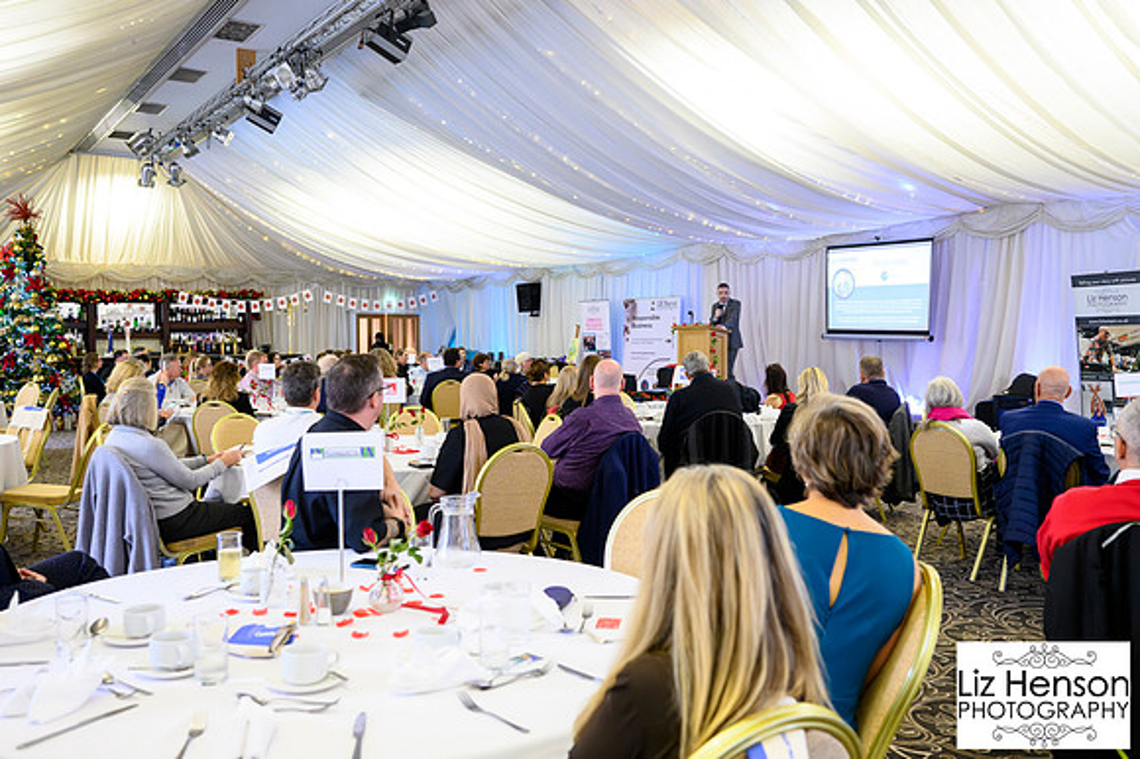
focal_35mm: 30
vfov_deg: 43.1
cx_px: 570
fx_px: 960
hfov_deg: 61.4
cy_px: 380
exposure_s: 1/100
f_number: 4
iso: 8000
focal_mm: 30
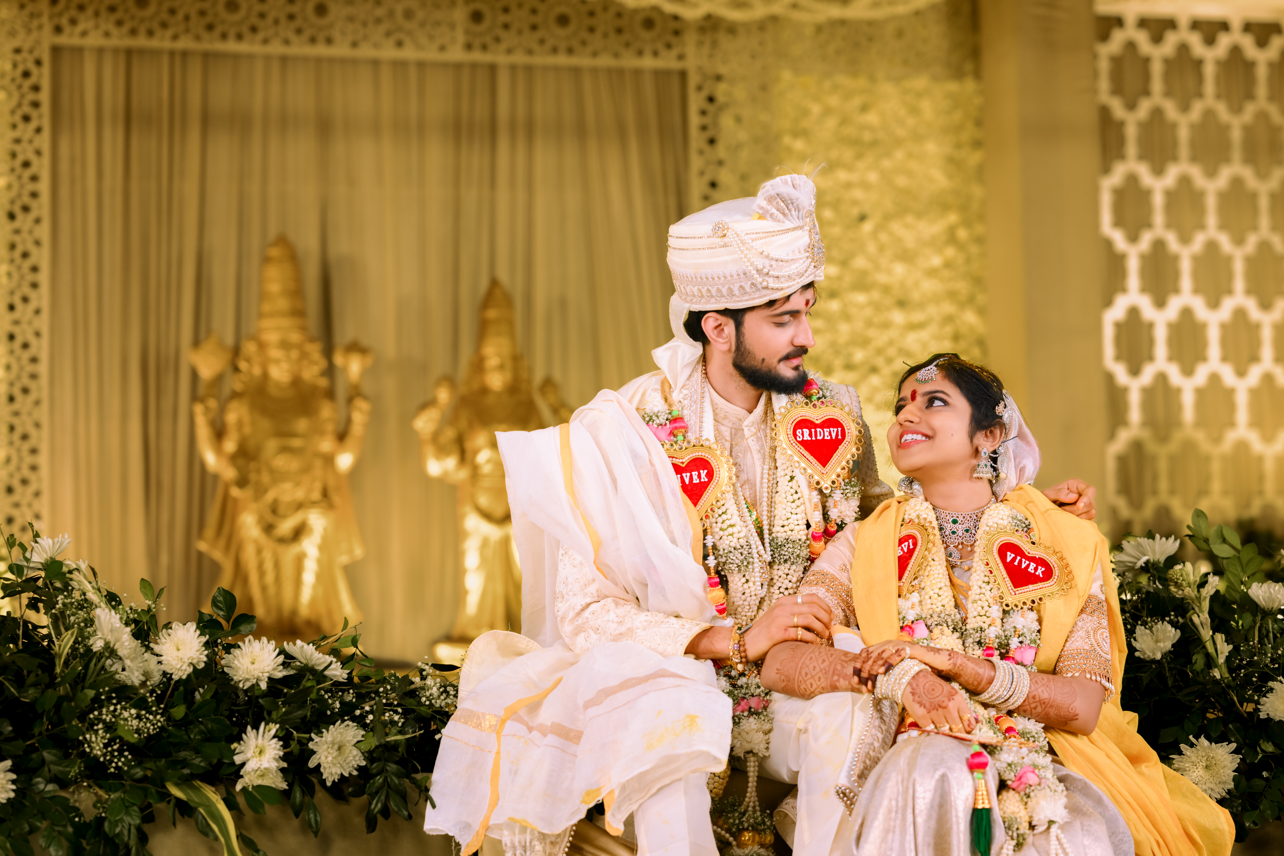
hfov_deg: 23.9
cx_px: 642
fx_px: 3031
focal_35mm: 85
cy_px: 428
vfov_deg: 16.1
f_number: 2.8
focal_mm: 85
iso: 800
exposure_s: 1/500
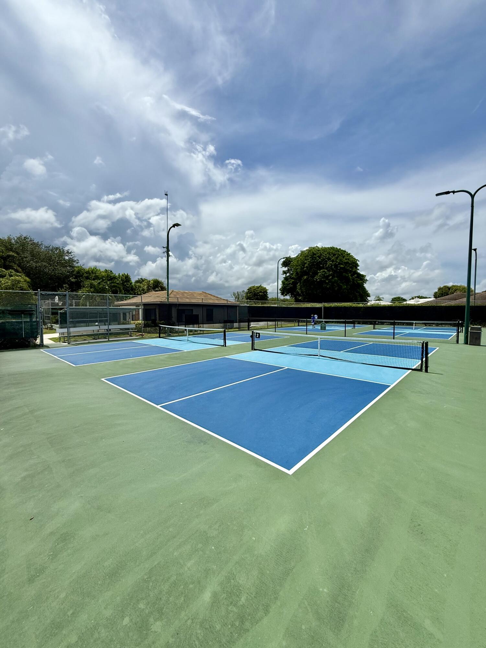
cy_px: 324
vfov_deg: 102.1
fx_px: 262
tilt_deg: -2.4
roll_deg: +0.3
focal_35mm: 14
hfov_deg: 85.7
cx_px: 243
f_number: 2.2
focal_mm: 2.22
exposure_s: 1/5155
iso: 50
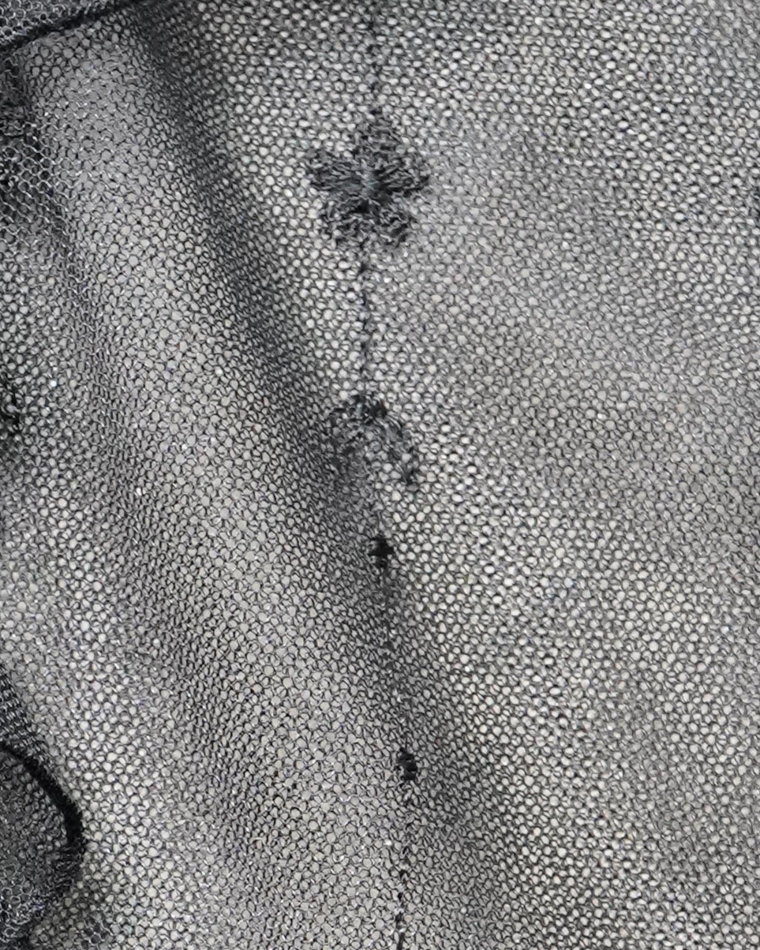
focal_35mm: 276
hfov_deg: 5.5
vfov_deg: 6.9
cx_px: -545
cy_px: 1221
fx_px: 7761
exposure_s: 1/160
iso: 5000
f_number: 5
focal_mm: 59
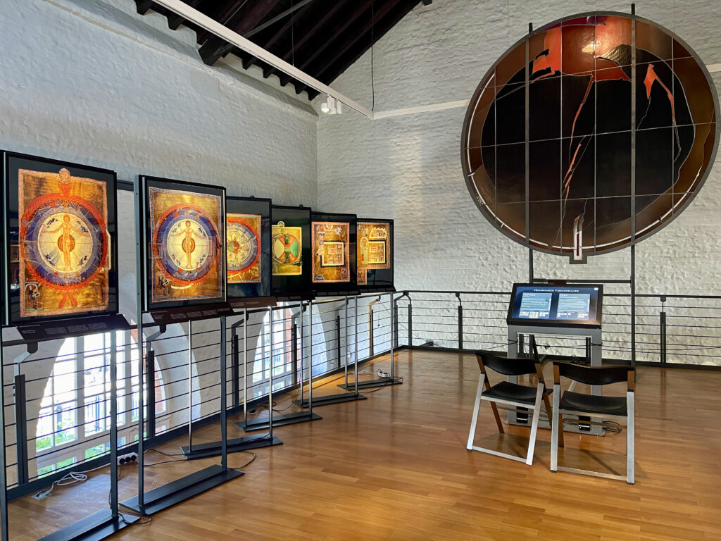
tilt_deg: -0.5
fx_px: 521
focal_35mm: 25
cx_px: 360
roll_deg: +0.1
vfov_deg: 54.9
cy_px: 270
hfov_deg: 69.4
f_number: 1.6
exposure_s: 1/50
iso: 200
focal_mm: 5.1
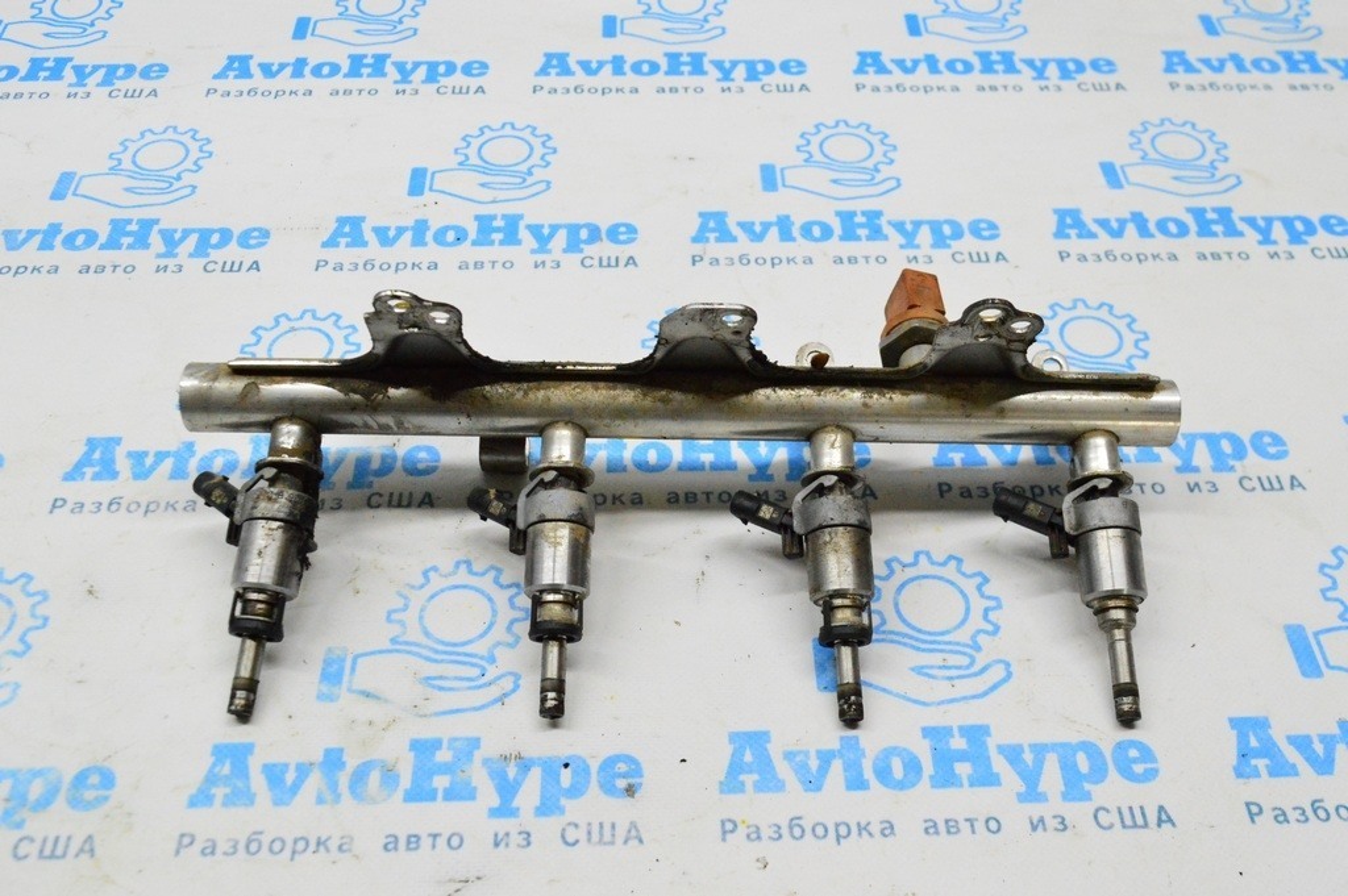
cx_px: 674
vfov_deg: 36.8
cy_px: 448
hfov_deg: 53.2
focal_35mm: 36
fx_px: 1347
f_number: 9
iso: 6400
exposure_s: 1/320
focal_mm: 24
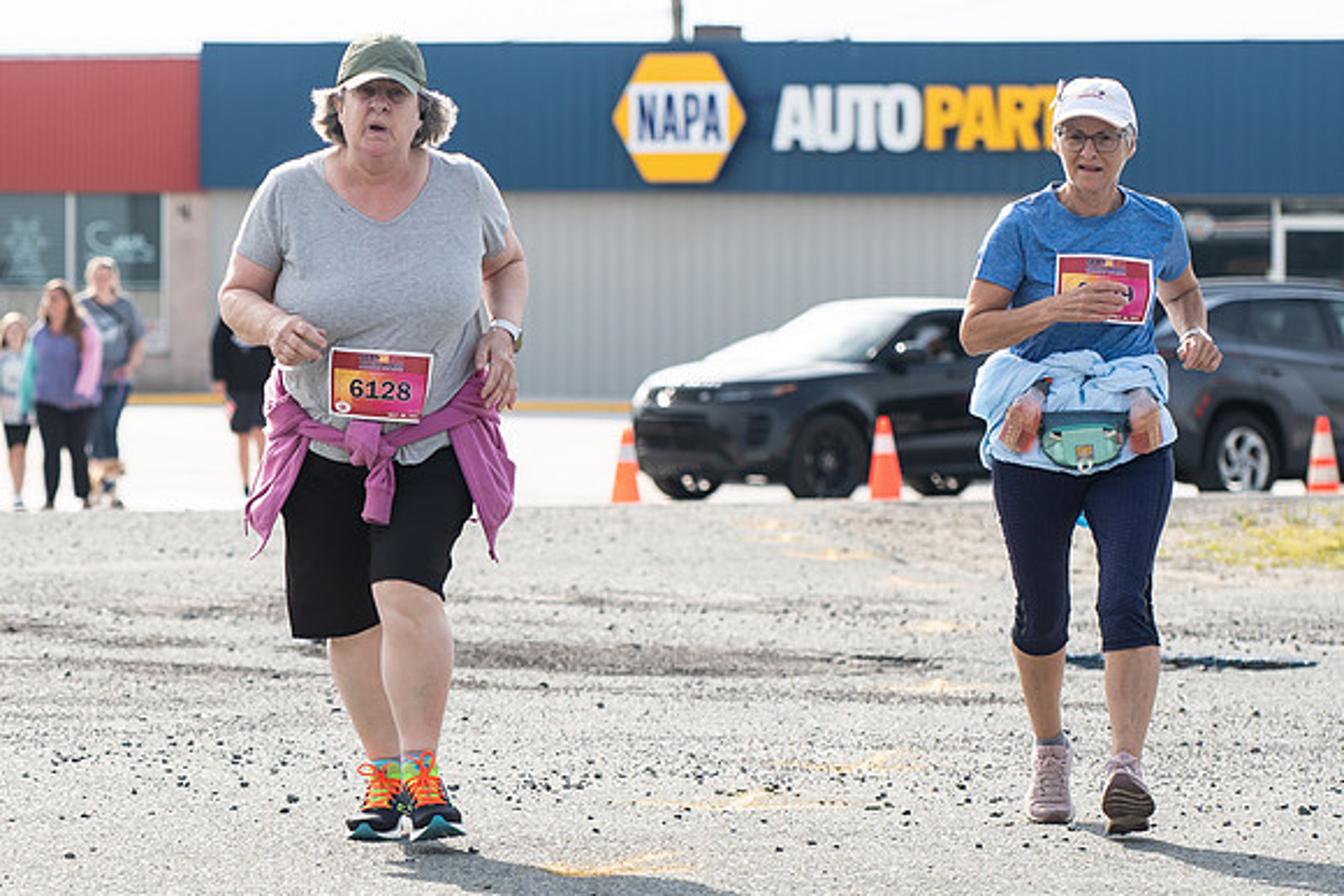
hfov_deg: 9.9
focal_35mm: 207
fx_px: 7717
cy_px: 303
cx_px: 394
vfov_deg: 6.6
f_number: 4.5
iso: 250
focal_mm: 105
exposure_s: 1/1600
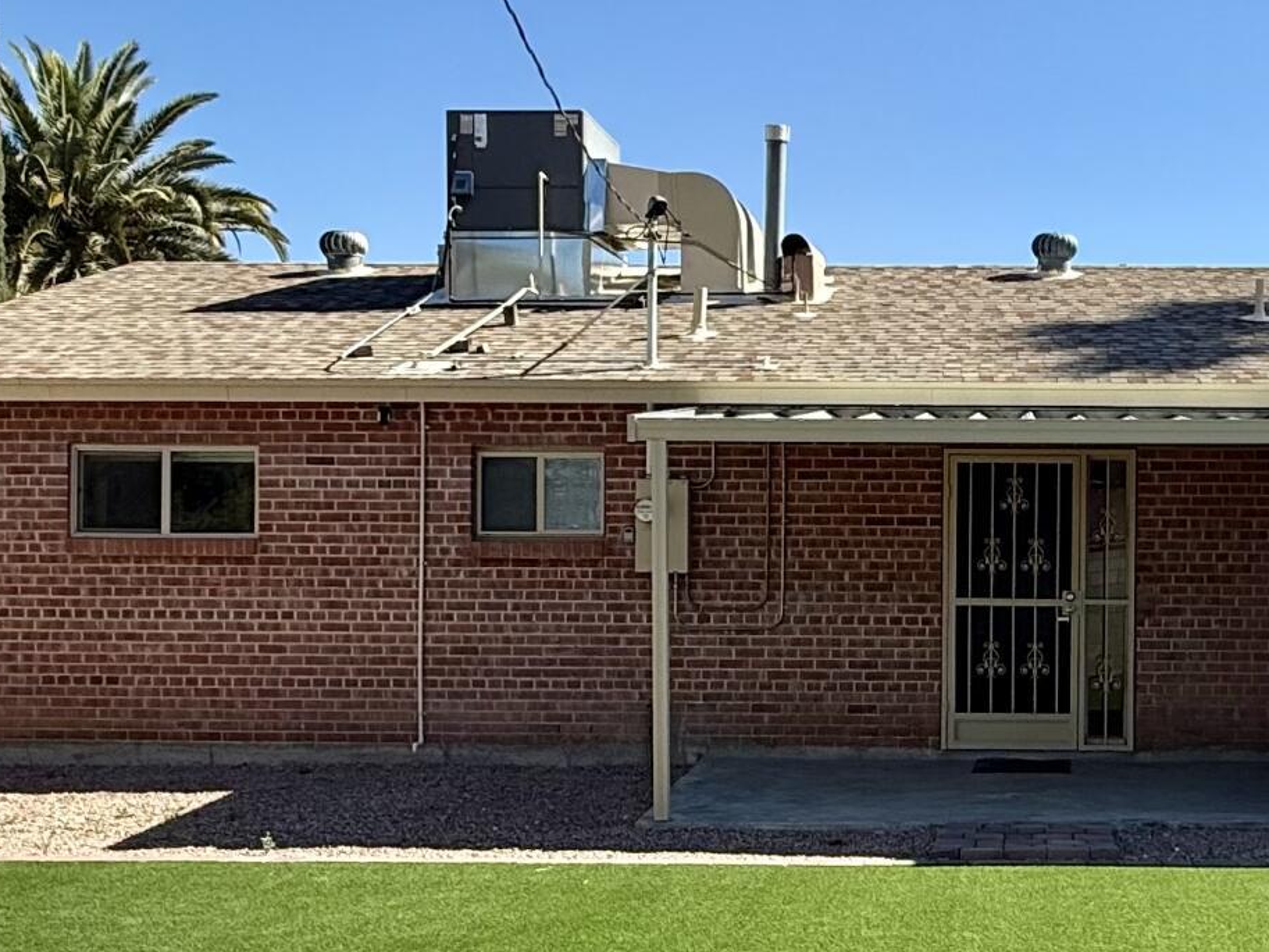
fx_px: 1687
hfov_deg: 39.9
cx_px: 977
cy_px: 563
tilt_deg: -0.4
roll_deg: -0.5
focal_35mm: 46
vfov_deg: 31.5
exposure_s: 1/1312
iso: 50
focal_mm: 2.22
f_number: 2.2
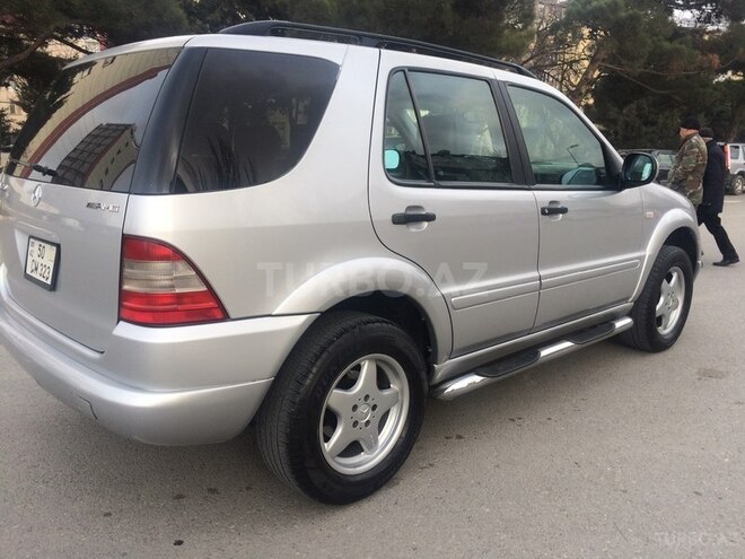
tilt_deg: -12.9
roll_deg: +0.0
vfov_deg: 48.2
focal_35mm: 29
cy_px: 280
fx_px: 624
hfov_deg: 61.7
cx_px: 372
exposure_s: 1/423
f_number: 2.2
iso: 32
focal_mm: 4.15
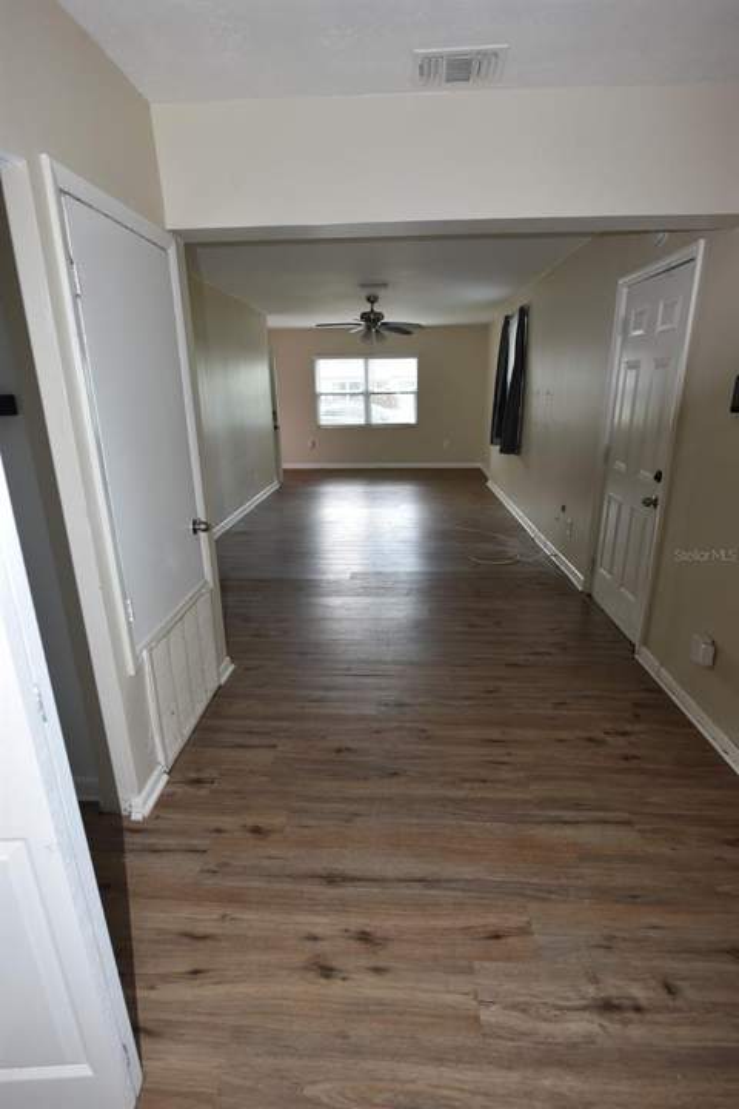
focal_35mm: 17
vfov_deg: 93.3
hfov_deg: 70.4
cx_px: 370
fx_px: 523
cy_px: 554
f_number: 4.5
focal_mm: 17
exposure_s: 1/80
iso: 800
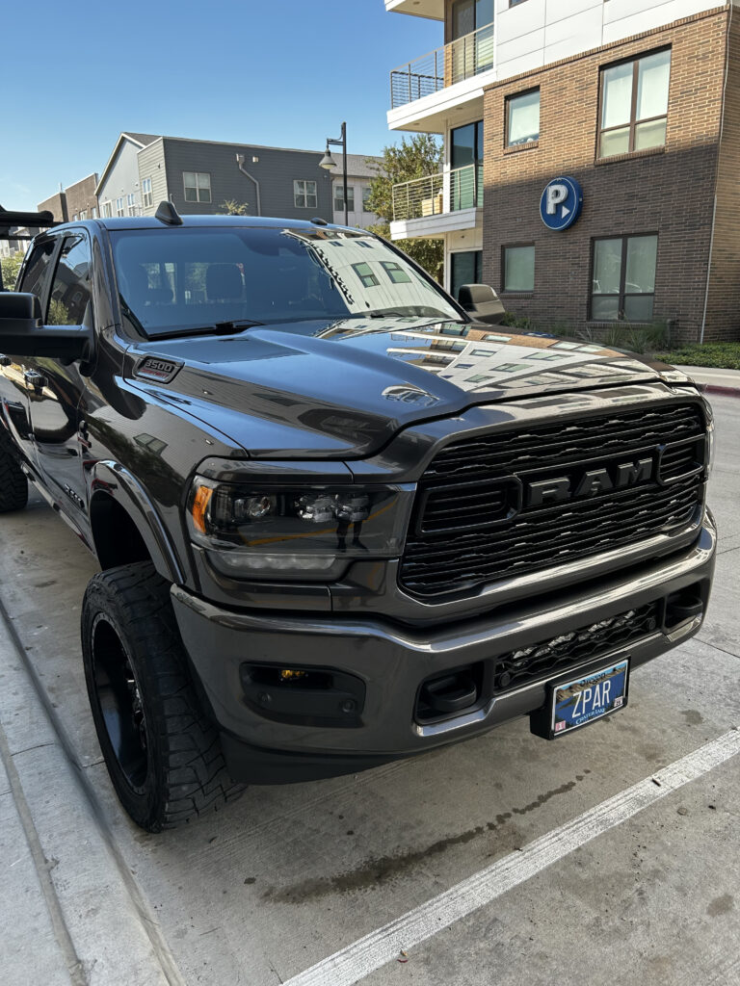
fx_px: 741
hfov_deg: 53.1
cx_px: 370
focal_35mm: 26
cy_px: 493
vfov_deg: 67.3
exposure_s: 1/670
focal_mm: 5.7
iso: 50
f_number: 1.5
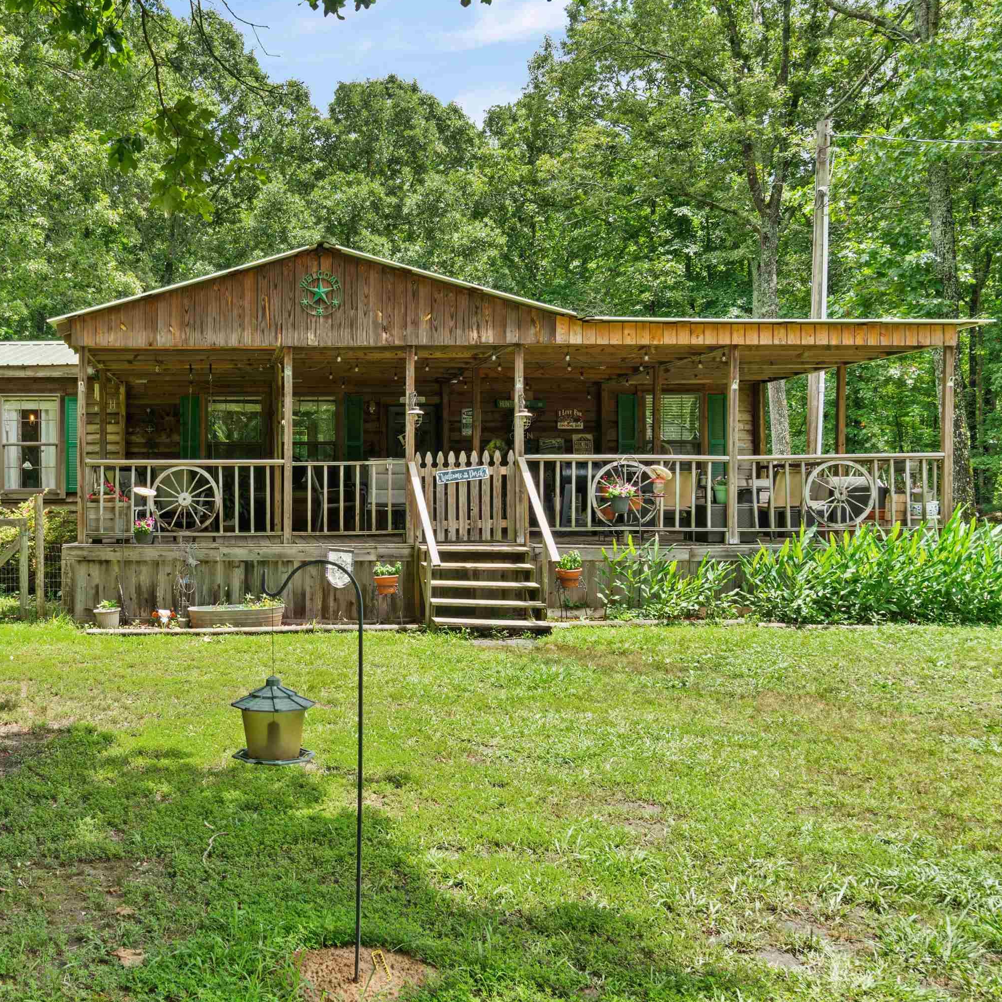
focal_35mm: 35
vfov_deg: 47.2
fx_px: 1146
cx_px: 252
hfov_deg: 45.6
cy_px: 503
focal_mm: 18
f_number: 9
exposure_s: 1/30
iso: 250
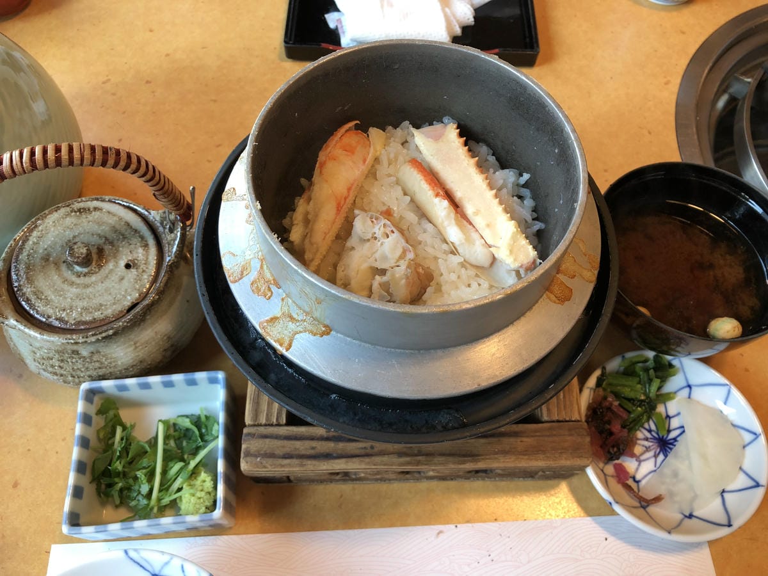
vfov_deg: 48.2
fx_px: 643
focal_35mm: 29
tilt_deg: -62.9
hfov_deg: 61.7
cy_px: 288
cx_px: 384
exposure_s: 1/40
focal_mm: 3.99
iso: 25
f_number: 1.8
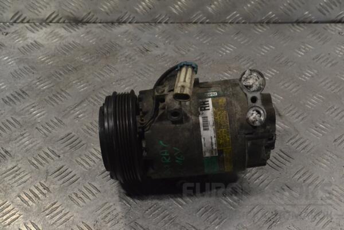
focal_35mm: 60
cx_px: 172
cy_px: 115
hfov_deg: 33.4
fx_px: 573
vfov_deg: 22.6
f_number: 10
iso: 3200
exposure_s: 1/400
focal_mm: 40
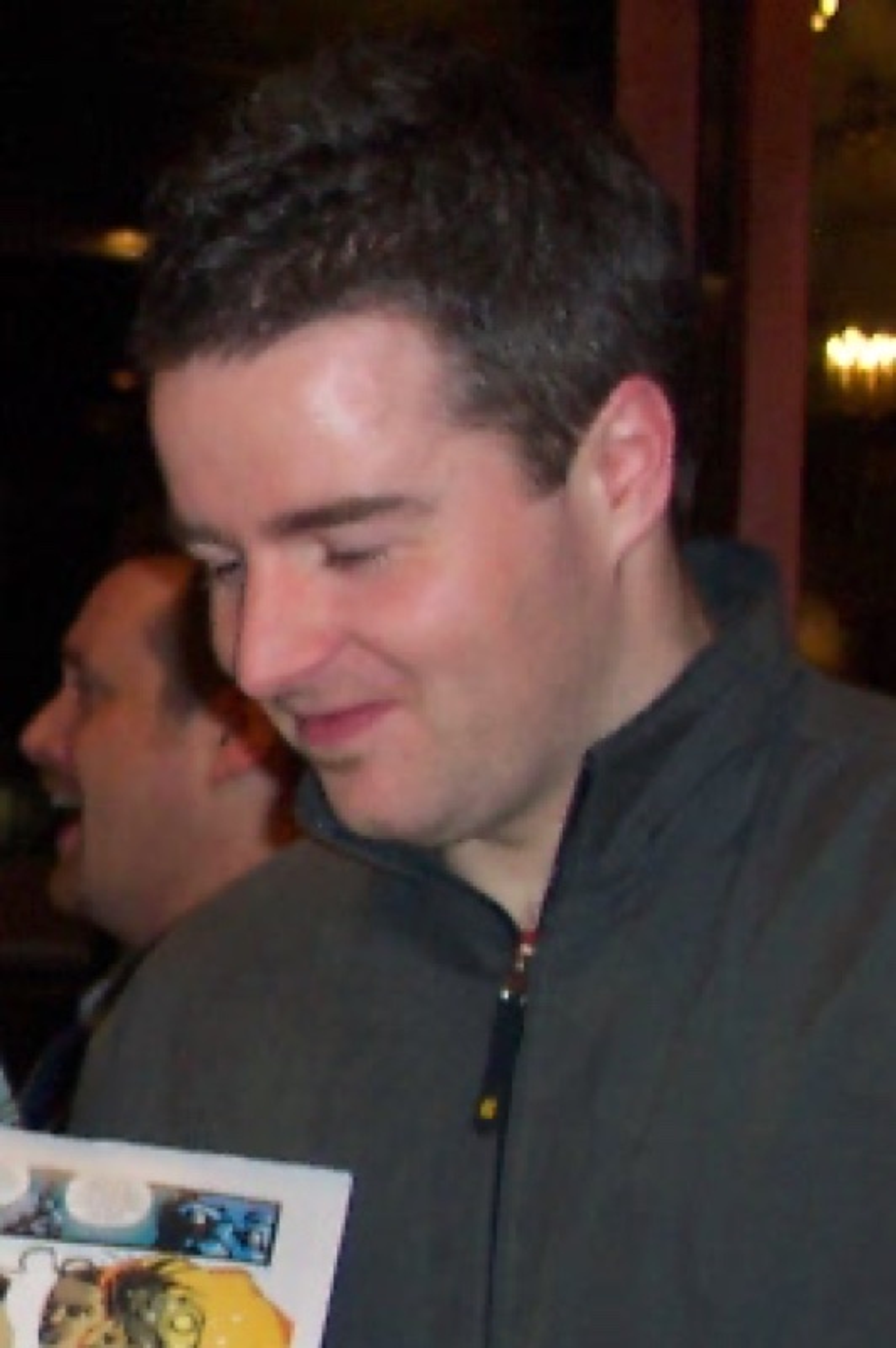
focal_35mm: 38
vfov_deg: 50.7
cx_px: 448
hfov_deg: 35.0
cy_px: 674
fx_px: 1421
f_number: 2.8
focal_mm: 8
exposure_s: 1/30
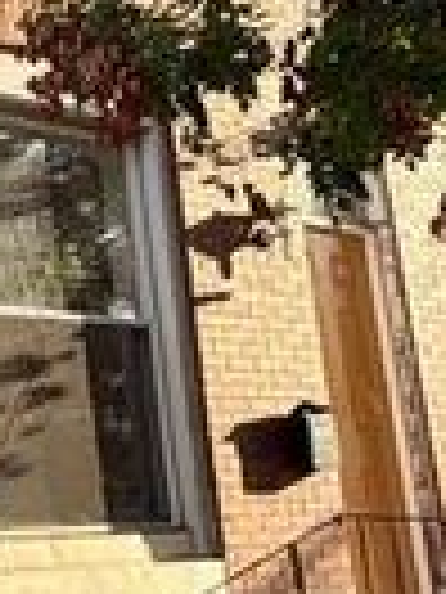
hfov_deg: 18.0
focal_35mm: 71
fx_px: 1220
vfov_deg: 27.2
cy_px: 178
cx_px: -266
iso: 50
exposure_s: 1/502
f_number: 2.2
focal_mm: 2.22
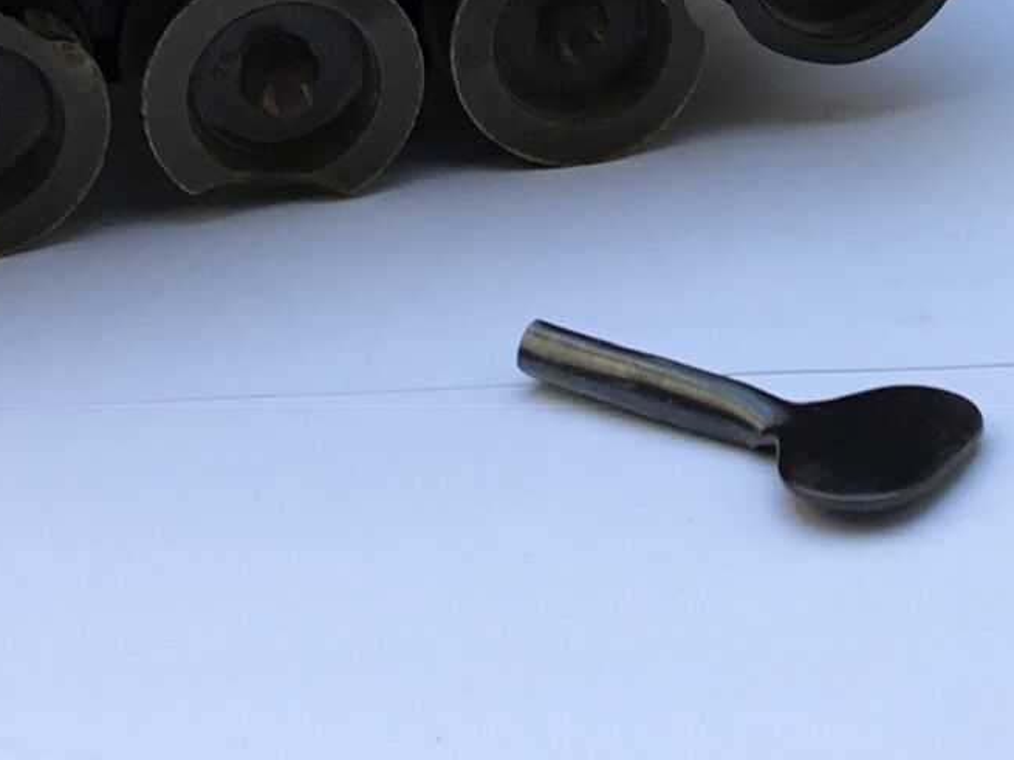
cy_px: -204
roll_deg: -2.0
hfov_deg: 19.8
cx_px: 944
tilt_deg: -18.9
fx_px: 2841
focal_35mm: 97
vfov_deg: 14.6
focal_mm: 3.3
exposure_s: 1/50
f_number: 2.4
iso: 32
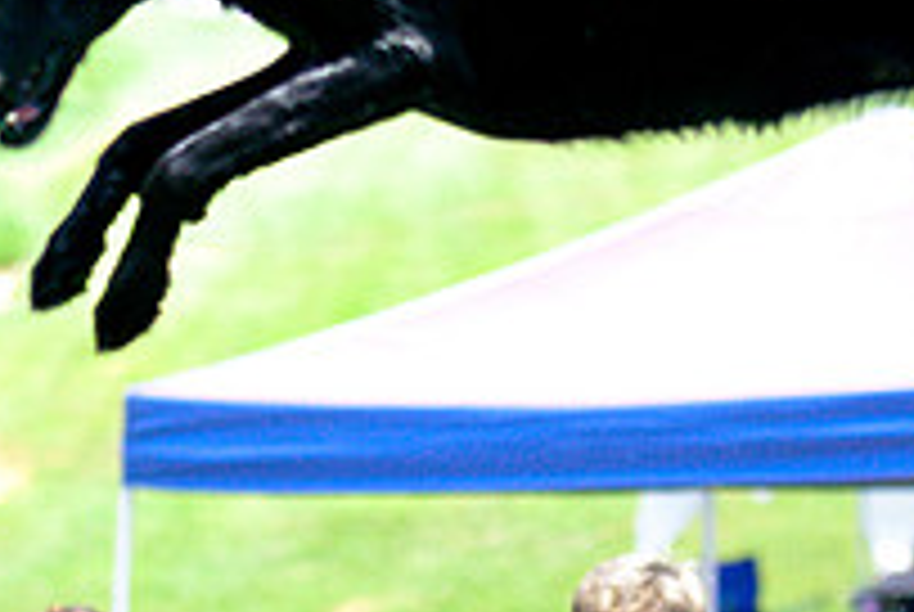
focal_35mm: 299
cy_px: 74
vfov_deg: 4.6
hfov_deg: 6.9
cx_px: 450
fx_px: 7602
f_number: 2.8
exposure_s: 1/2000
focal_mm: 70
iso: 200
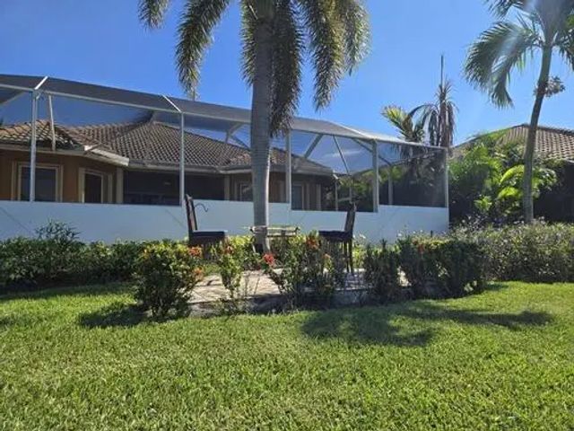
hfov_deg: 73.9
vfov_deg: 58.9
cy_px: 216
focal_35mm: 23
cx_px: 287
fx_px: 381
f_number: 1.8
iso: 25
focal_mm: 5.4
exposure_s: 1/1422
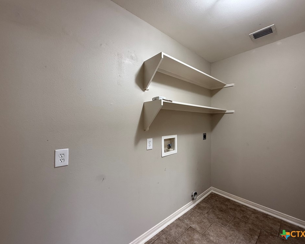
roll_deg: -0.2
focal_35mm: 15
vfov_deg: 84.0
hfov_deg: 96.7
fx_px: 135
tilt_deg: +0.9
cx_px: 161
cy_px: 120
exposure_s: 1/60
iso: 250
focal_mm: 2.22
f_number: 2.2
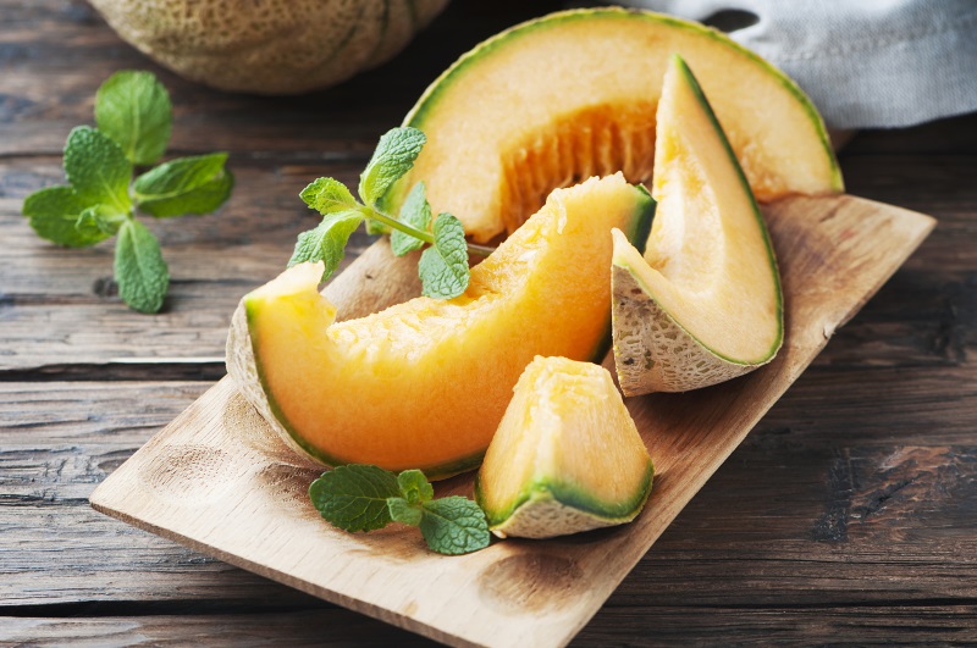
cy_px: 324
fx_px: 4268
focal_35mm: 158
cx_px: 488
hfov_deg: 13.1
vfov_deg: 8.7
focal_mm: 105
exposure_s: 1/160
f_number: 6.3
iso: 100
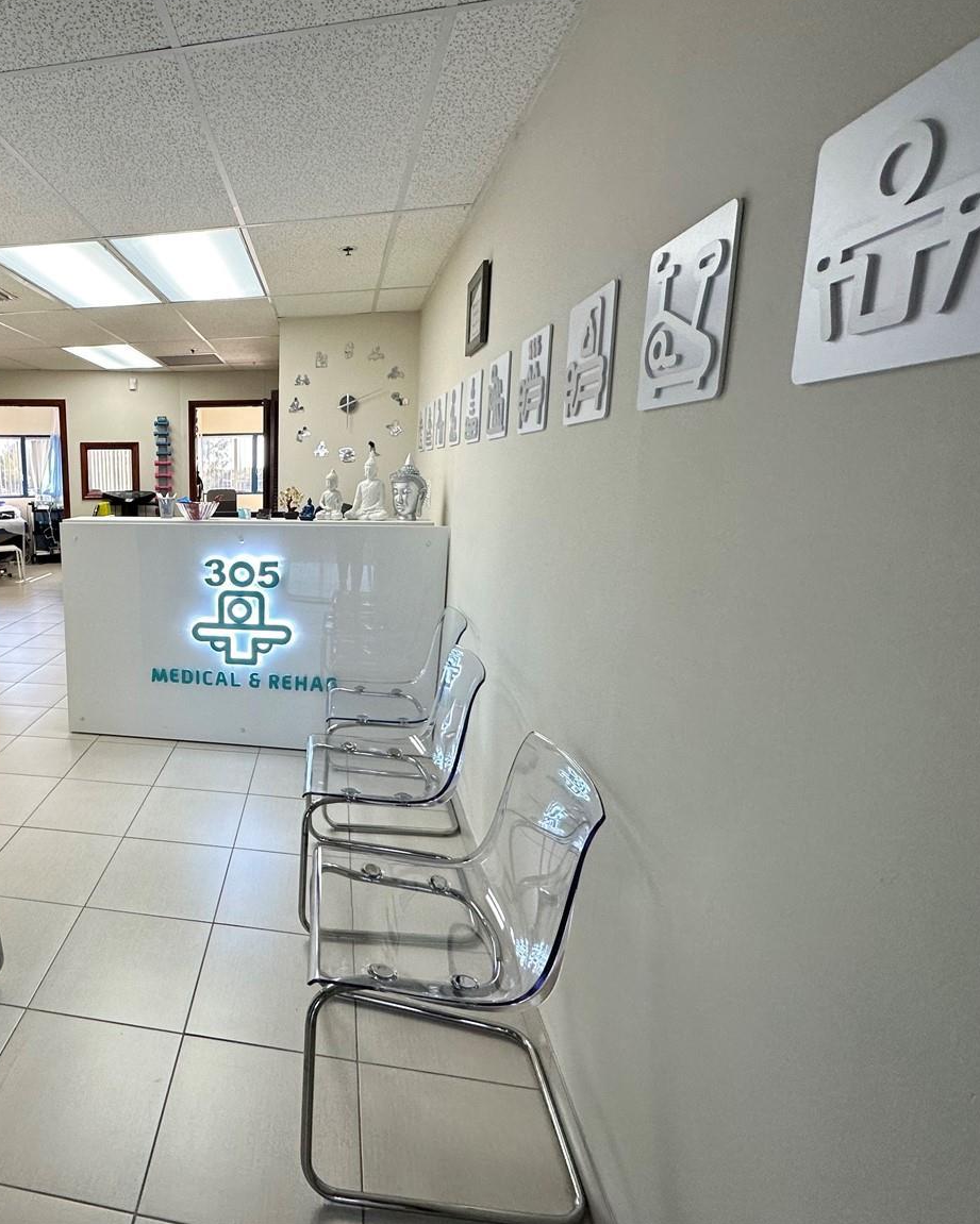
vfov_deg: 83.2
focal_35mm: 19
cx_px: 193
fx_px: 689
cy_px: 589
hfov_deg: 64.4
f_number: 2.2
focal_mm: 2.22
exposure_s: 1/120
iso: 125
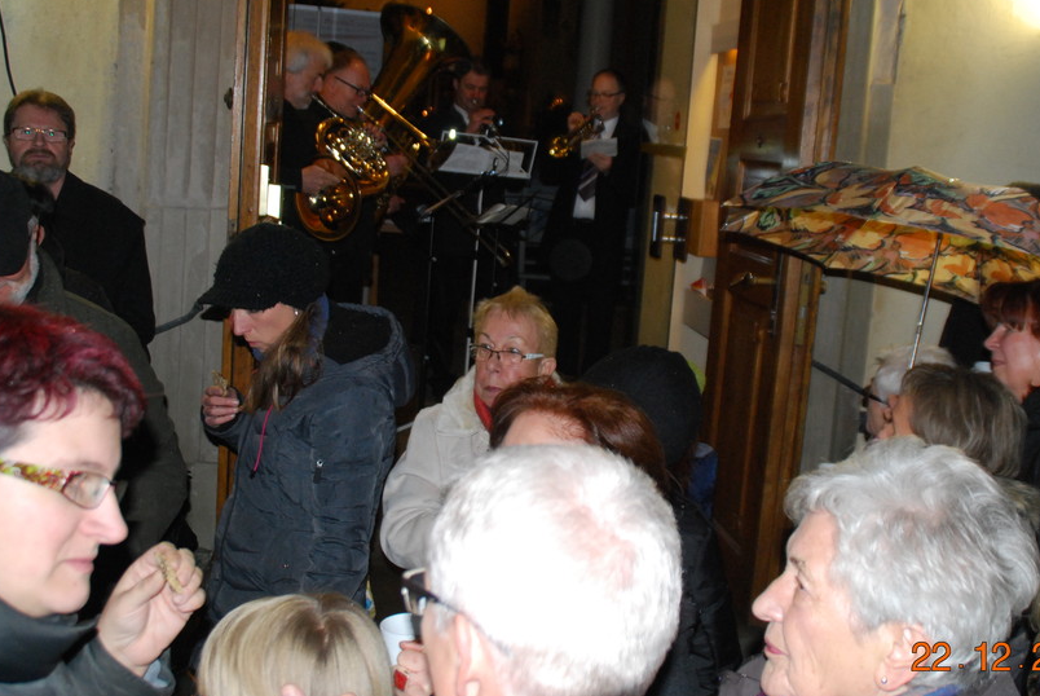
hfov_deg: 42.1
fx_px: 1348
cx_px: 588
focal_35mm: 47
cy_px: 289
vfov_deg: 28.9
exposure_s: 1/60
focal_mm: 25
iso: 800
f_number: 5
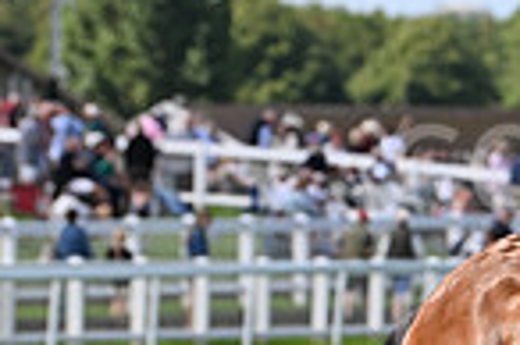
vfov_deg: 2.6
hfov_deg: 3.8
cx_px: 855
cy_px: 386
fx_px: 7733
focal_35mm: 536
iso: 500
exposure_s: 1/2500
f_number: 5
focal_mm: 135
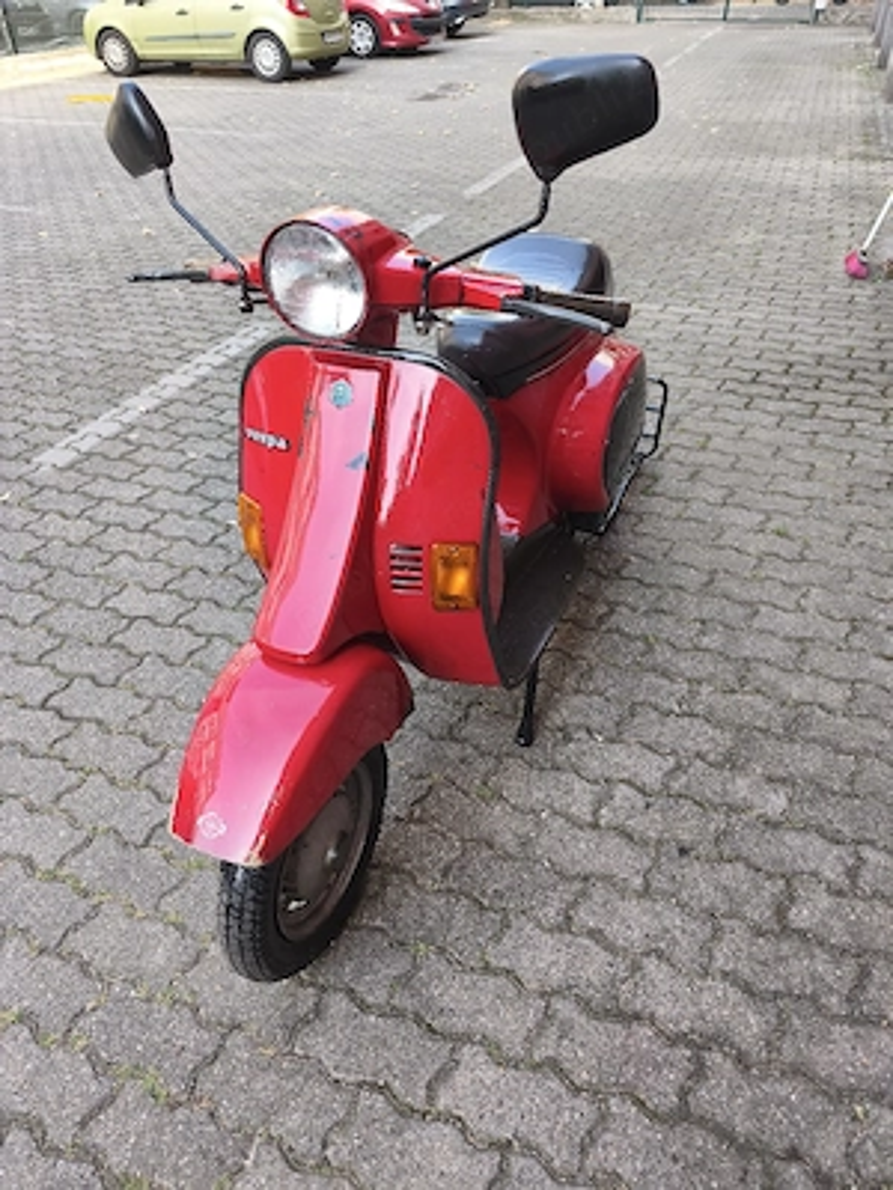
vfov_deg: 73.9
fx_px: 791
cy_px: 595
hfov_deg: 58.9
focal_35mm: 23
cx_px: 446
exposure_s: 1/100
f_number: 1.65
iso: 64
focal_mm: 6.18
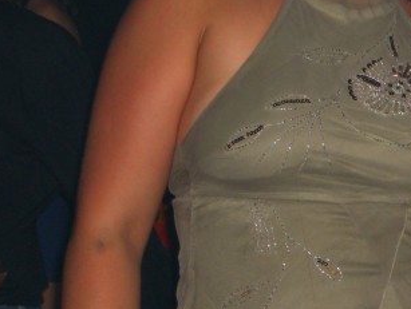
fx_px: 2104
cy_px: 51
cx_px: 527
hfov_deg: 10.9
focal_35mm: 177
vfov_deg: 8.4
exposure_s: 1/60
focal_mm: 14.2
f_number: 4
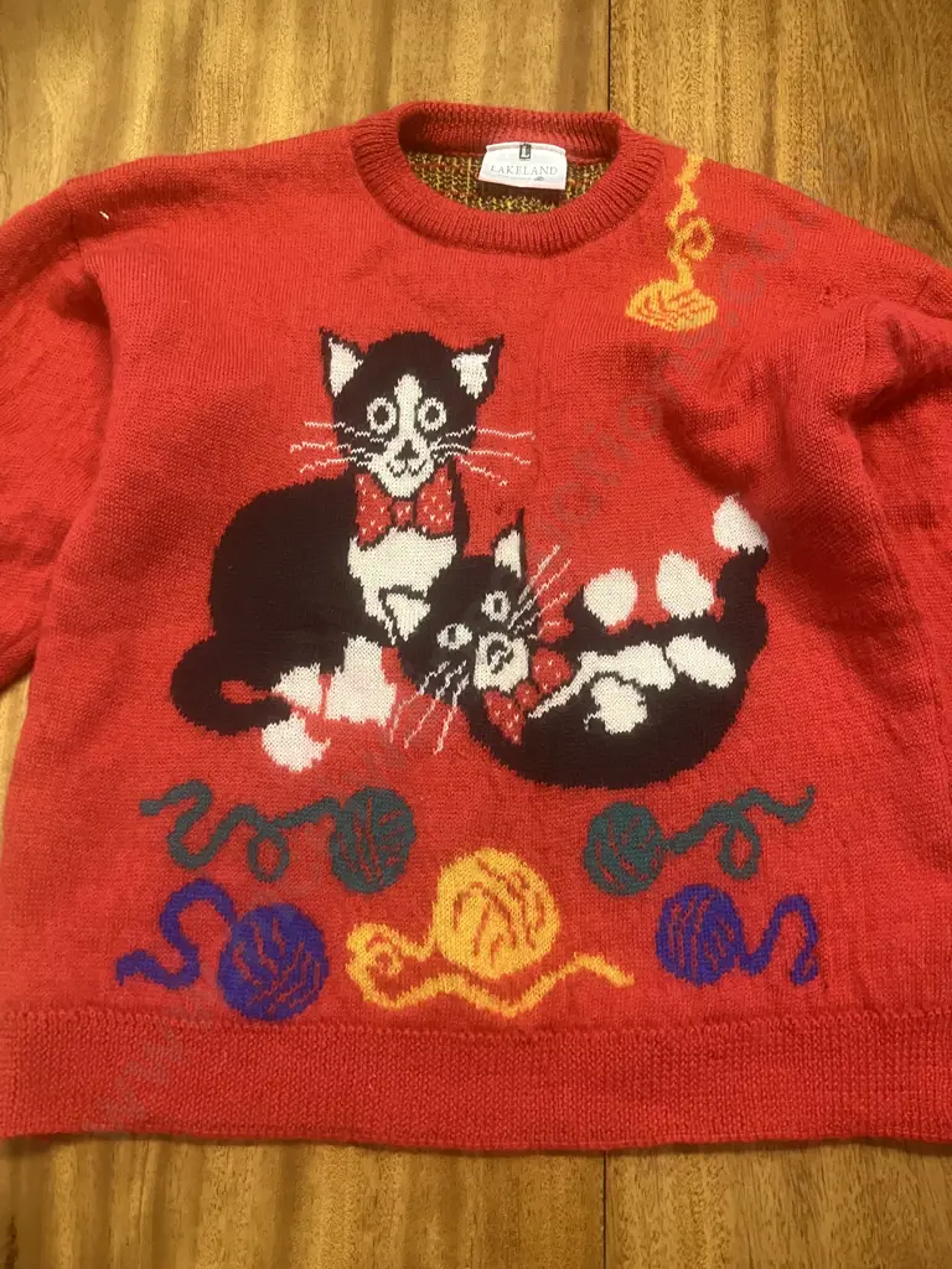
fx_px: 1027
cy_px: 634
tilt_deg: -70.6
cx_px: 476
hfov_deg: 49.7
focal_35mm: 28
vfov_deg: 63.4
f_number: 1.8
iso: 200
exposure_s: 1/50
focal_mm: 3.99
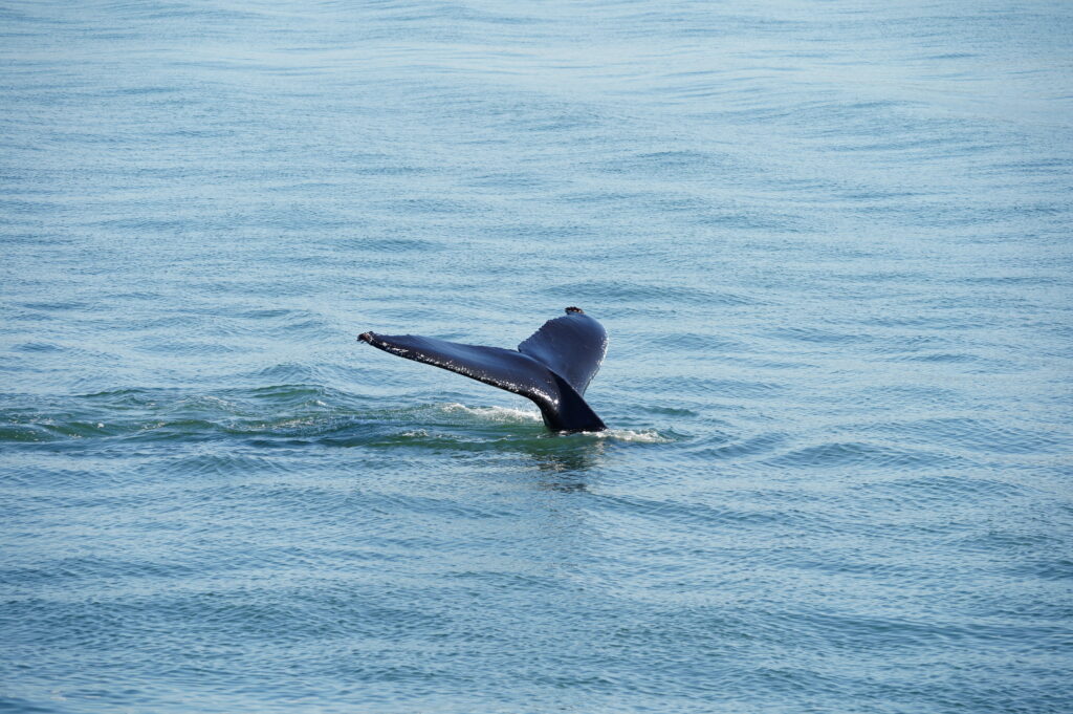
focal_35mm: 275
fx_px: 8190
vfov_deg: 5.0
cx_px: 536
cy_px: 357
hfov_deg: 7.5
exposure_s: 1/320
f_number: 7.1
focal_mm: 275
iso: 160
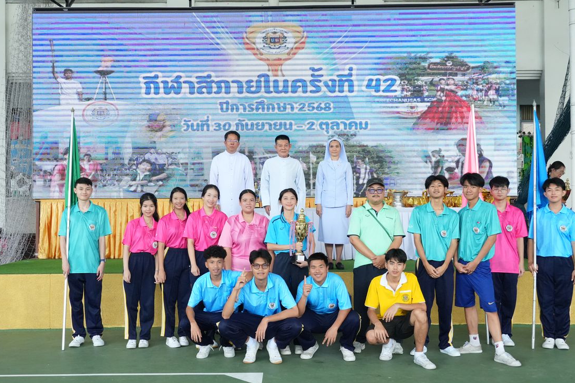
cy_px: 192
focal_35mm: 45
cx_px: 289
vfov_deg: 30.2
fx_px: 711
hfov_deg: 44.0
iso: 3200
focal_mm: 29
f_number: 5.6
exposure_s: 1/640
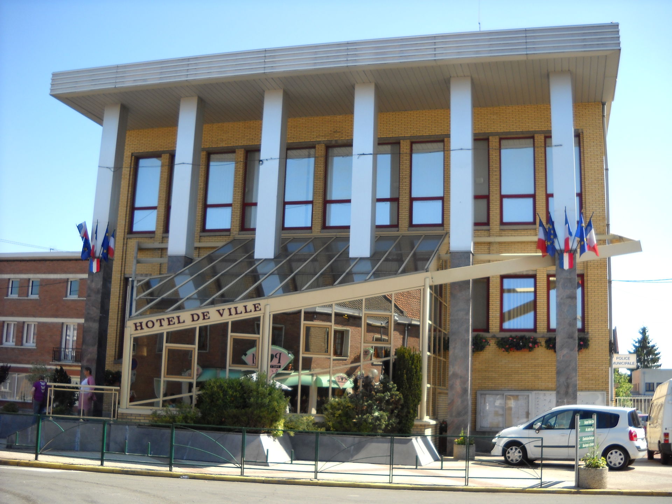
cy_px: 252
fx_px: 796
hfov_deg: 45.8
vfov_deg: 35.1
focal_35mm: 41
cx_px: 336
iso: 64
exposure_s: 1/309
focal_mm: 6.72
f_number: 3.1
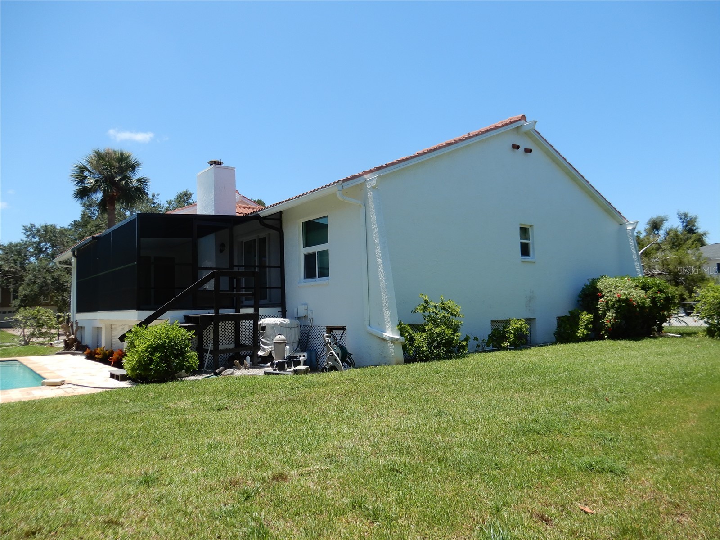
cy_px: 270
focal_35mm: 24
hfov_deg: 71.6
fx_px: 499
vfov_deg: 56.8
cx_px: 360
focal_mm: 4.3
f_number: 3.4
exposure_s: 1/800
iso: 80
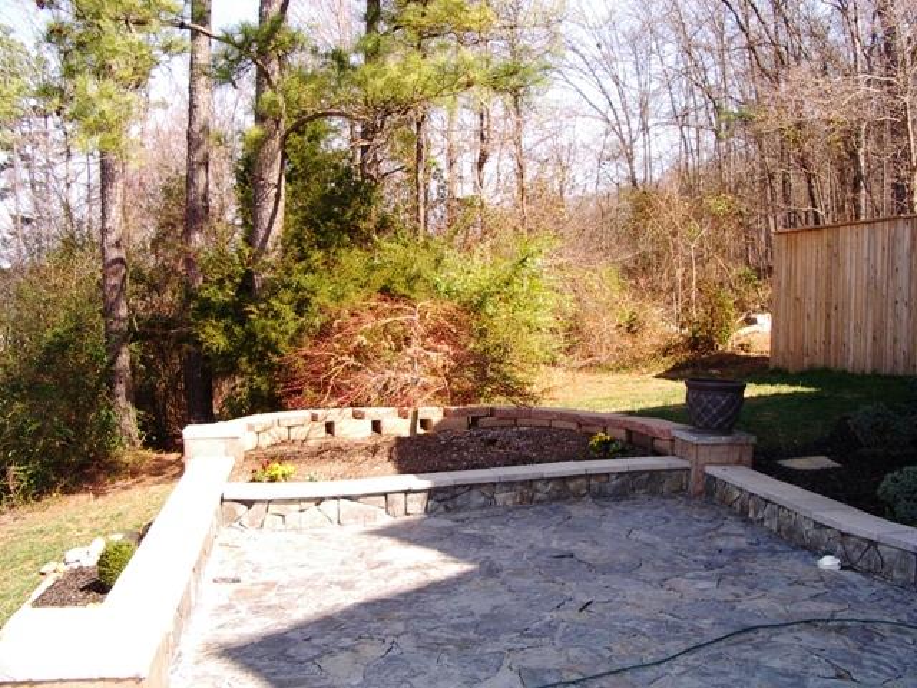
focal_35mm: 38
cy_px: 344
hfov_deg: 49.0
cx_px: 458
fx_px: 1007
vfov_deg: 37.7
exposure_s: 1/250
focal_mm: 5.8
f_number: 4.8
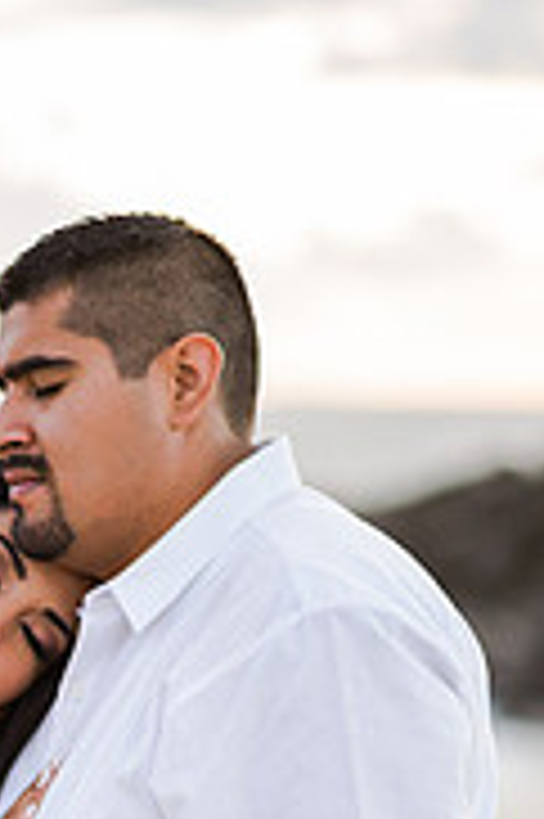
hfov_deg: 6.5
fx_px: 4769
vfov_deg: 9.8
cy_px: 774
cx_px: -31
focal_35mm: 210
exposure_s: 1/250
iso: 64
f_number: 1.8
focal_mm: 85
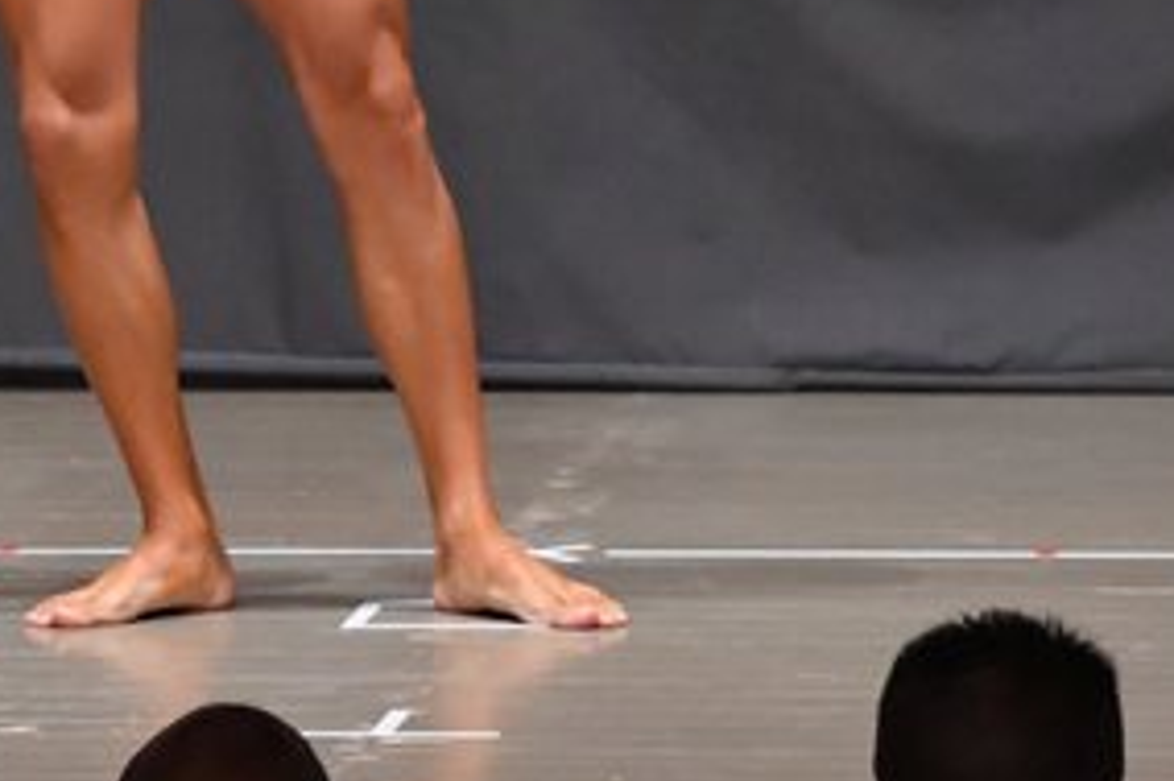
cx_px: 250
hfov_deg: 3.5
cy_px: -256
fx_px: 19326
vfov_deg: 2.3
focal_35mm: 593
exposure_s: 1/400
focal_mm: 145
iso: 6400
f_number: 5.6
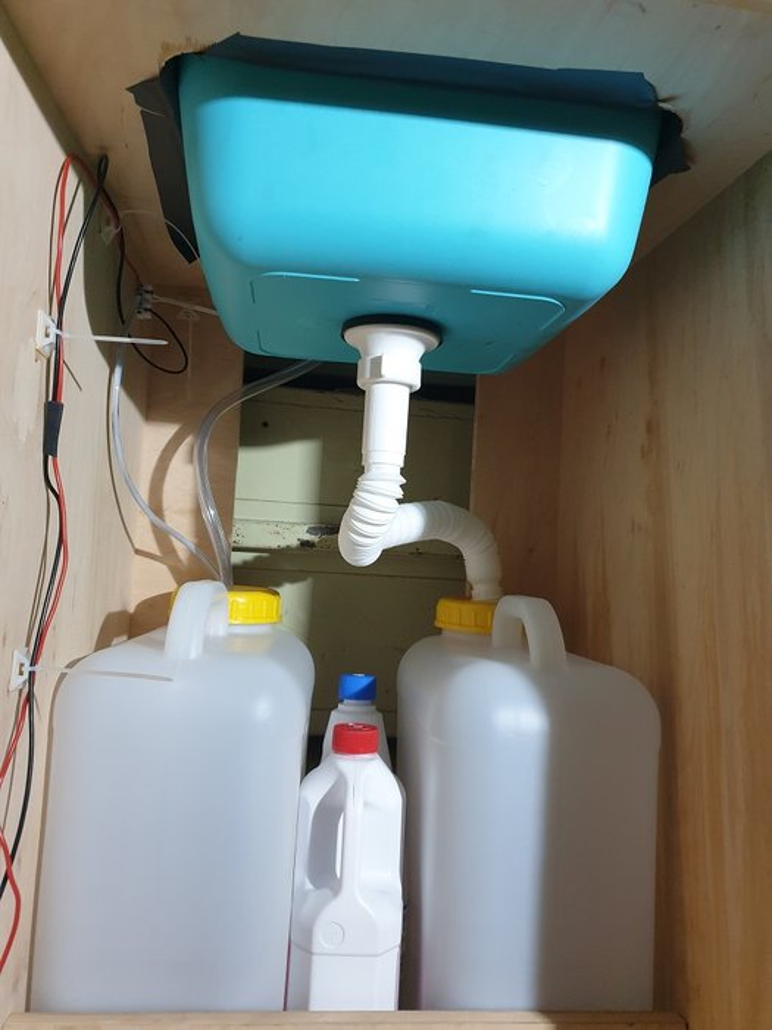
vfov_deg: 67.3
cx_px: 386
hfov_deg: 53.1
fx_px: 773
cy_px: 515
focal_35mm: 26
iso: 250
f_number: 1.5
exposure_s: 1/50
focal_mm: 4.3
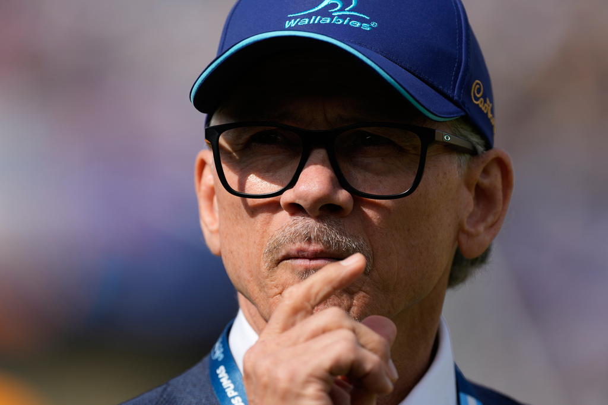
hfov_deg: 3.4
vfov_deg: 2.3
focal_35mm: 600
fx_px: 10129
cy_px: 202
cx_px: 304
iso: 200
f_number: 5
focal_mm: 600
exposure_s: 1/1250
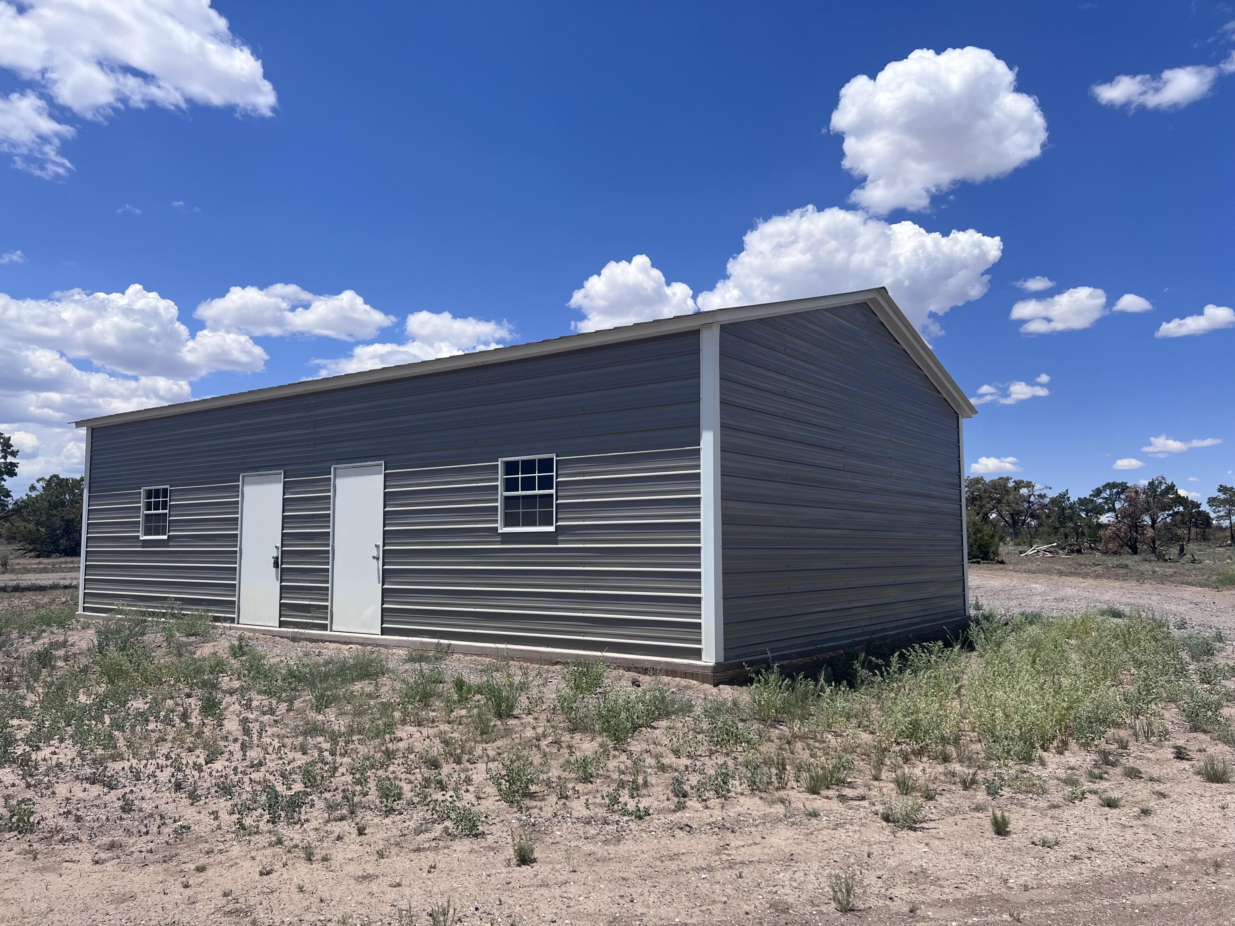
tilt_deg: +7.4
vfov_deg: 53.1
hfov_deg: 67.3
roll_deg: -0.4
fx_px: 928
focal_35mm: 26
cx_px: 618
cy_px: 463
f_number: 1.5
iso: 50
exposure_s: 1/5882
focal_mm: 5.7
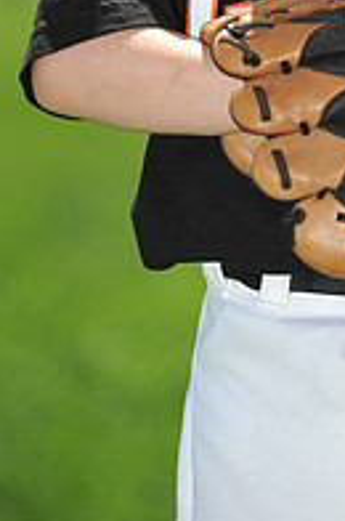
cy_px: -136
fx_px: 5121
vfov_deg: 5.8
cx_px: 422
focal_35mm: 355
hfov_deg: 3.8
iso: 200
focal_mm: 120
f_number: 4
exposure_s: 1/2000
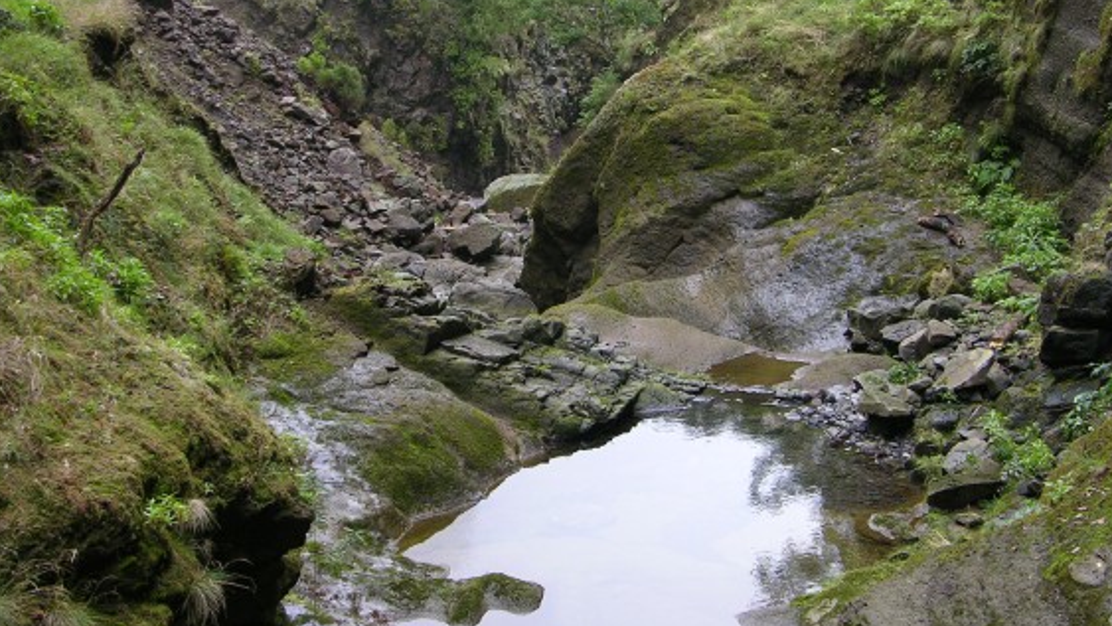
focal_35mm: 52
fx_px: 1534
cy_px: 271
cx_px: 561
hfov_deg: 39.9
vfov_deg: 23.1
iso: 100
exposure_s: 1/30
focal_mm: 8.9
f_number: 2.8
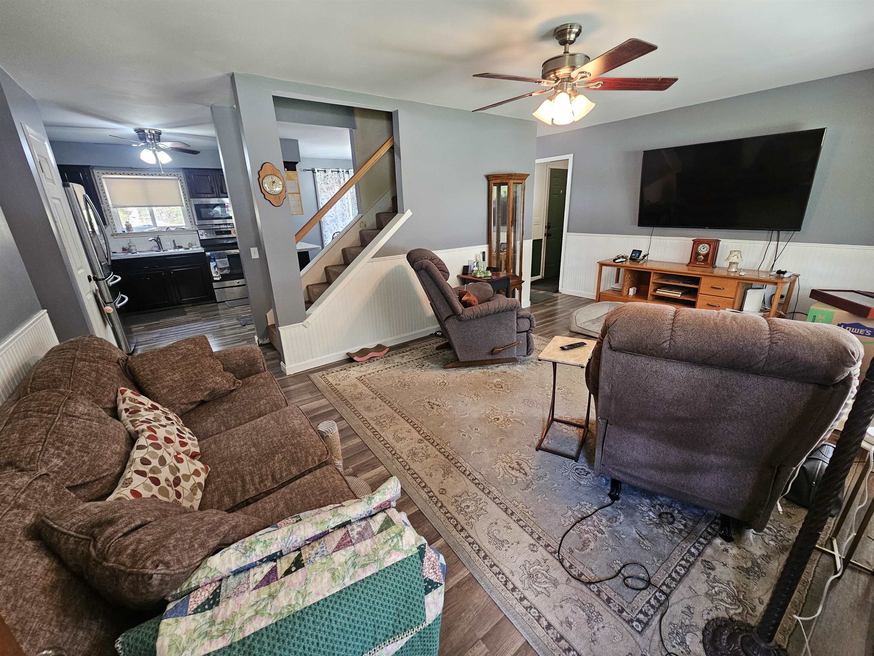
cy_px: 328
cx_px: 437
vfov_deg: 89.9
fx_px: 328
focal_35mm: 13
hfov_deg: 106.2
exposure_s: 1/40
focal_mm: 2.2
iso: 320
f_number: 2.2
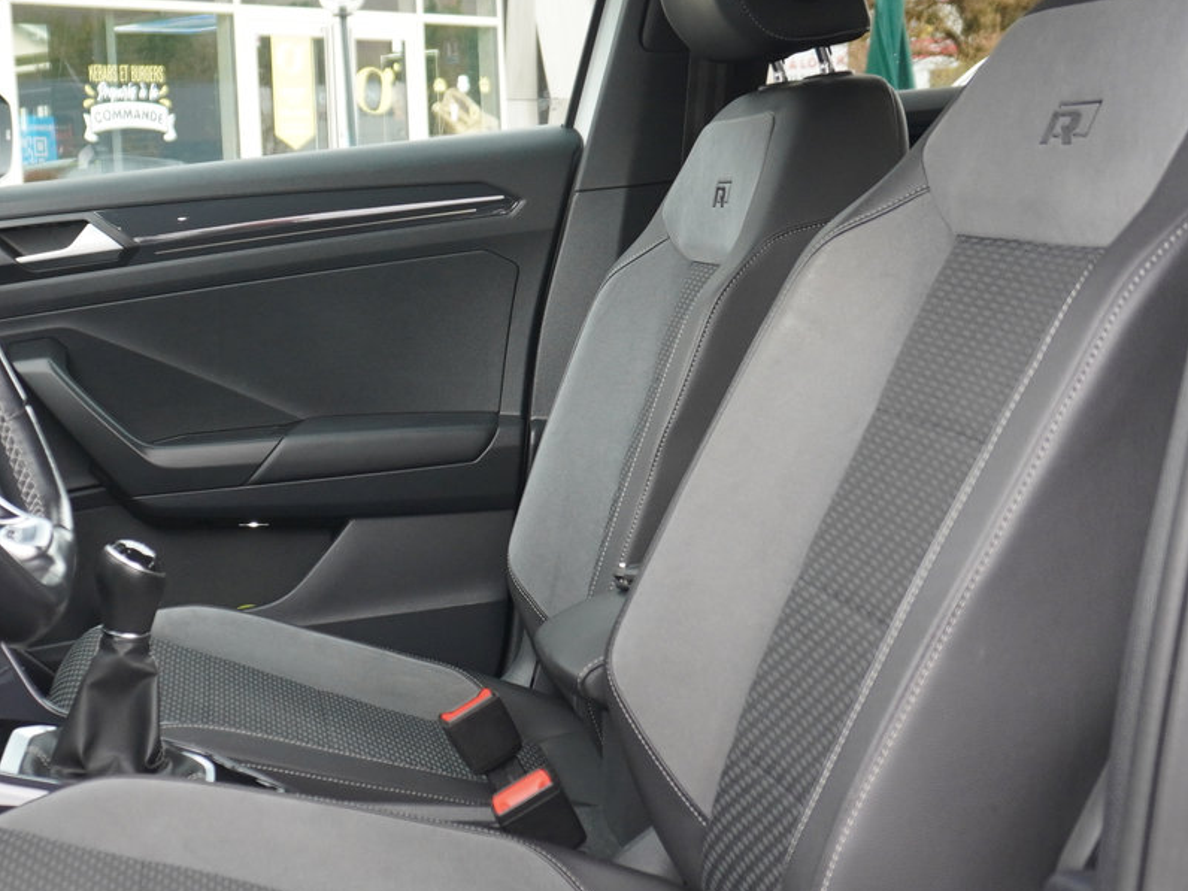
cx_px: 345
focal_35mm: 58
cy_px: 500
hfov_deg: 32.8
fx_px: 1991
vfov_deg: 25.2
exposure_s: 1/30
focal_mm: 16
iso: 400
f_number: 3.5
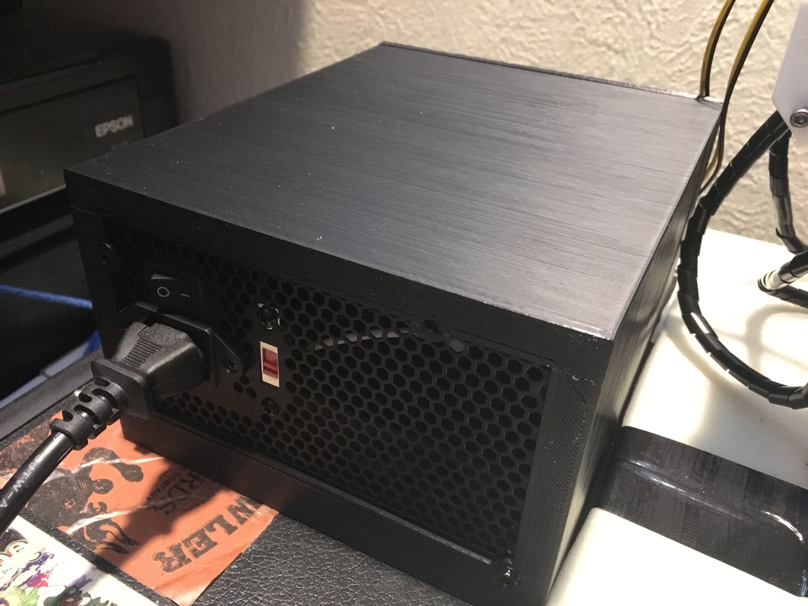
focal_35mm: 29
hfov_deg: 61.7
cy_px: 303
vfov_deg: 48.2
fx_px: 677
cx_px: 404
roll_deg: -1.9
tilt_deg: -33.8
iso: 400
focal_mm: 4.15
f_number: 2.2
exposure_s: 1/15
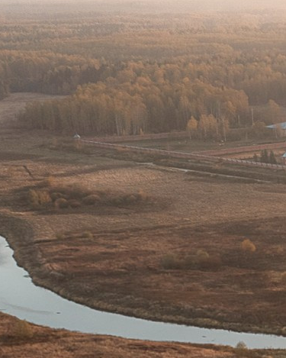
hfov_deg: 10.0
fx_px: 1482
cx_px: 632
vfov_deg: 13.2
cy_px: 475
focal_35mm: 140
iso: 100
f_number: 4
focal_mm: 10.26
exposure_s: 1/40
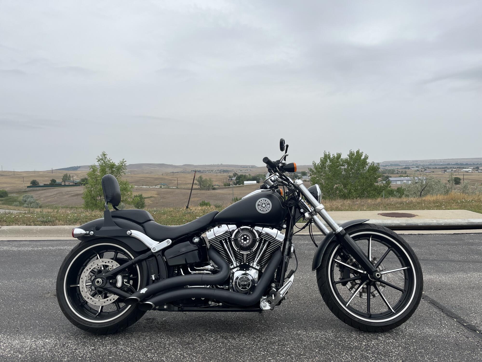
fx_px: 362
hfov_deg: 67.3
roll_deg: +2.5
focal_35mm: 26
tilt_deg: -3.5
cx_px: 241
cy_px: 181
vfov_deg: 53.1
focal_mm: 5.1
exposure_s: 1/4016
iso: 50
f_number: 1.6
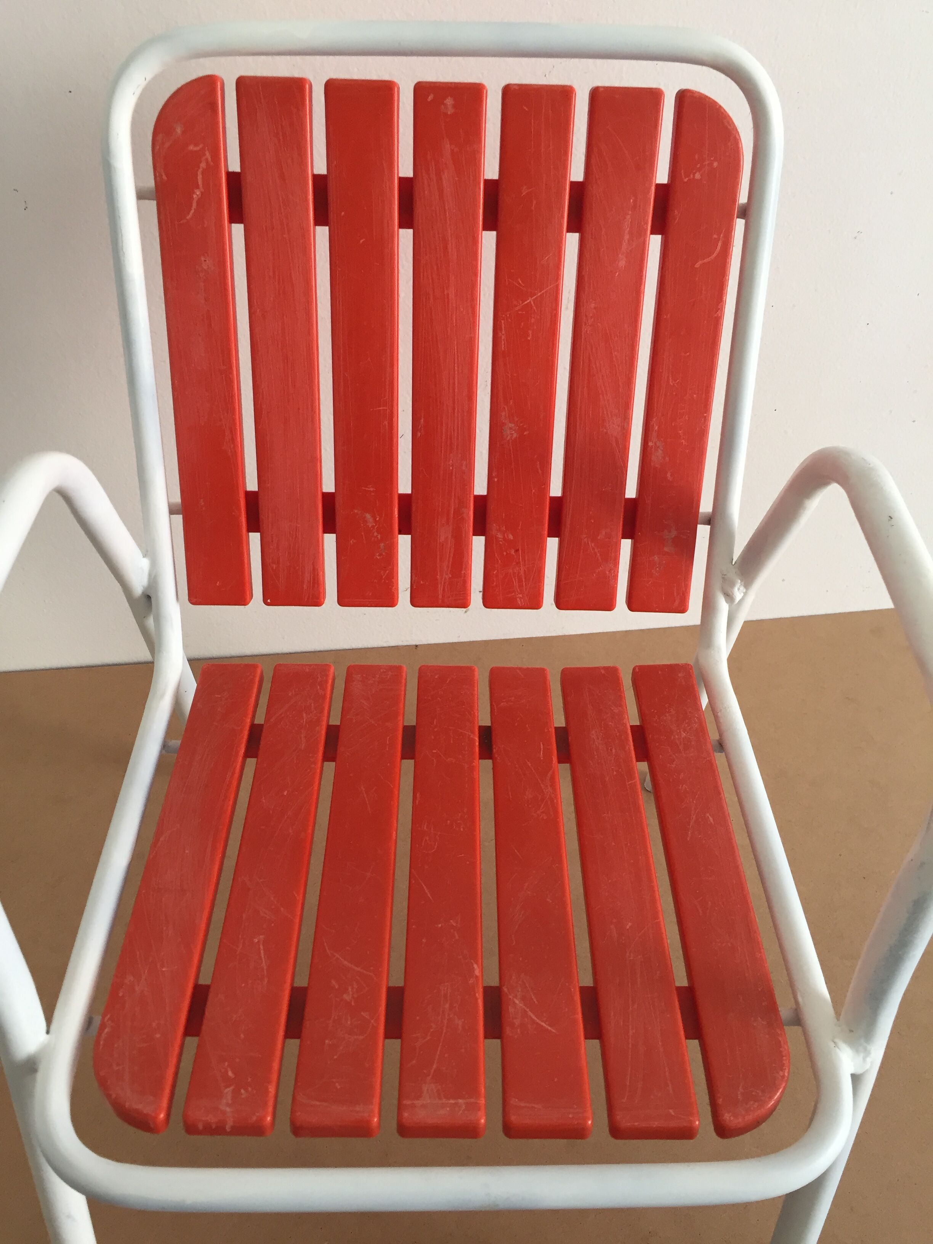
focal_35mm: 29
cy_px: 622
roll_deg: -1.1
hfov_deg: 48.2
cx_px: 466
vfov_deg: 61.7
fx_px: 1042
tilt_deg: -44.0
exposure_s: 1/33
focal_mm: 4.15
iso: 40
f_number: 2.2
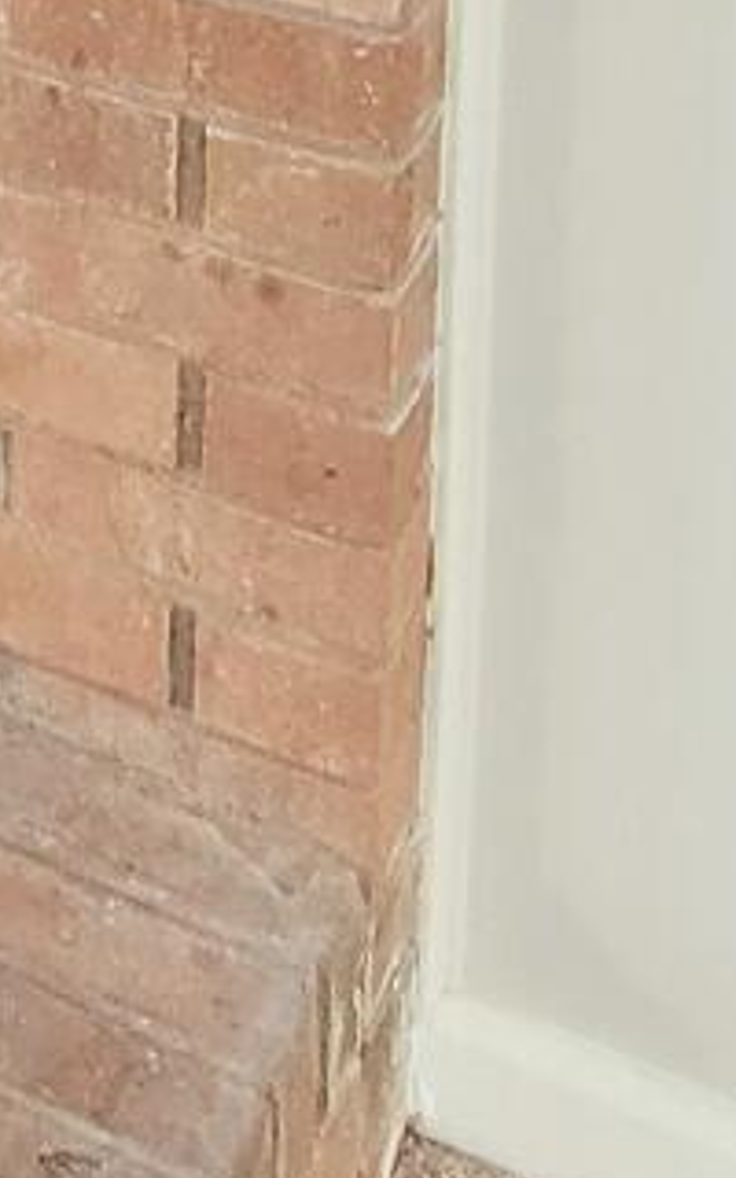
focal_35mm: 86
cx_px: -806
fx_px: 2760
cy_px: -832
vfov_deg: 19.3
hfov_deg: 12.9
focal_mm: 2.2
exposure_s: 1/24
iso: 640
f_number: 2.2
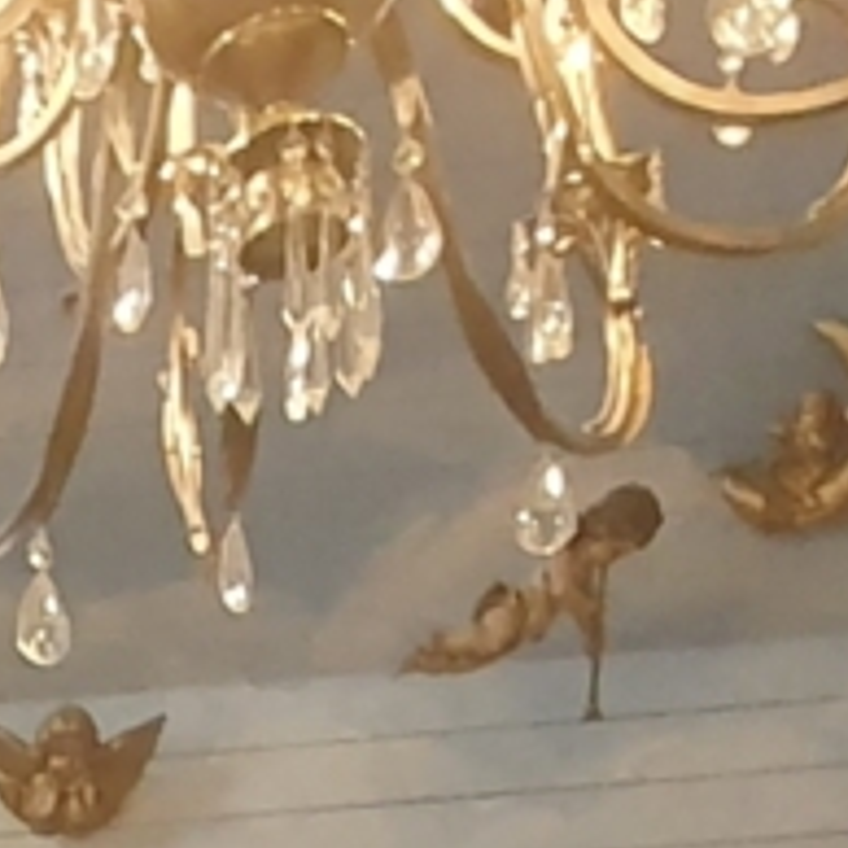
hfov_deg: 14.1
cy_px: 2011
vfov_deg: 12.3
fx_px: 3160
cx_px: -490
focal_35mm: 114
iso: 400
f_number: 2.2
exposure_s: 1/33
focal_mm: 1.8
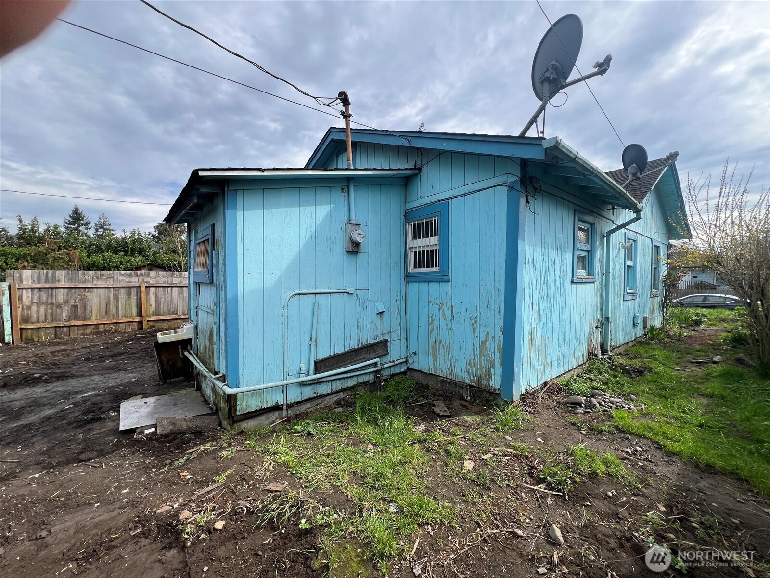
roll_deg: +1.3
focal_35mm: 13
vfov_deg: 89.9
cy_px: 289
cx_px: 385
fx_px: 289
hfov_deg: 106.2
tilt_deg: -3.0
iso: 32
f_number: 1.8
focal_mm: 1.57
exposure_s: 1/1033
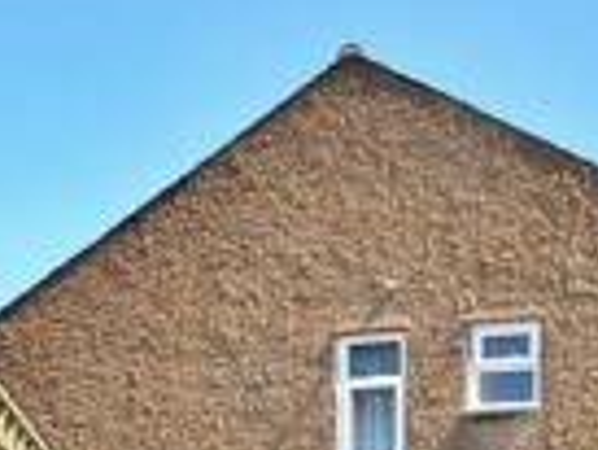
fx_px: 1193
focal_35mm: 69
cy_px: 765
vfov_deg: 17.9
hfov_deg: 23.3
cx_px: 864
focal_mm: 10
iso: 100
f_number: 8
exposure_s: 1/200
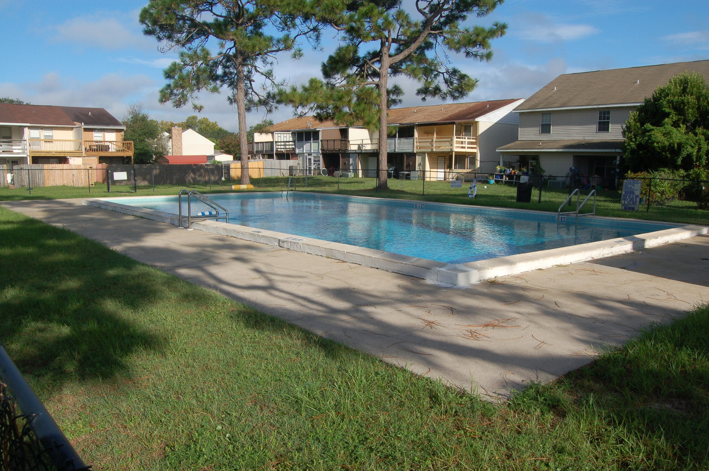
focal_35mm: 28
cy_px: 236
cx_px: 354
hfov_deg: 64.6
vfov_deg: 45.6
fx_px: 561
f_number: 10
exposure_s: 1/400
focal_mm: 19
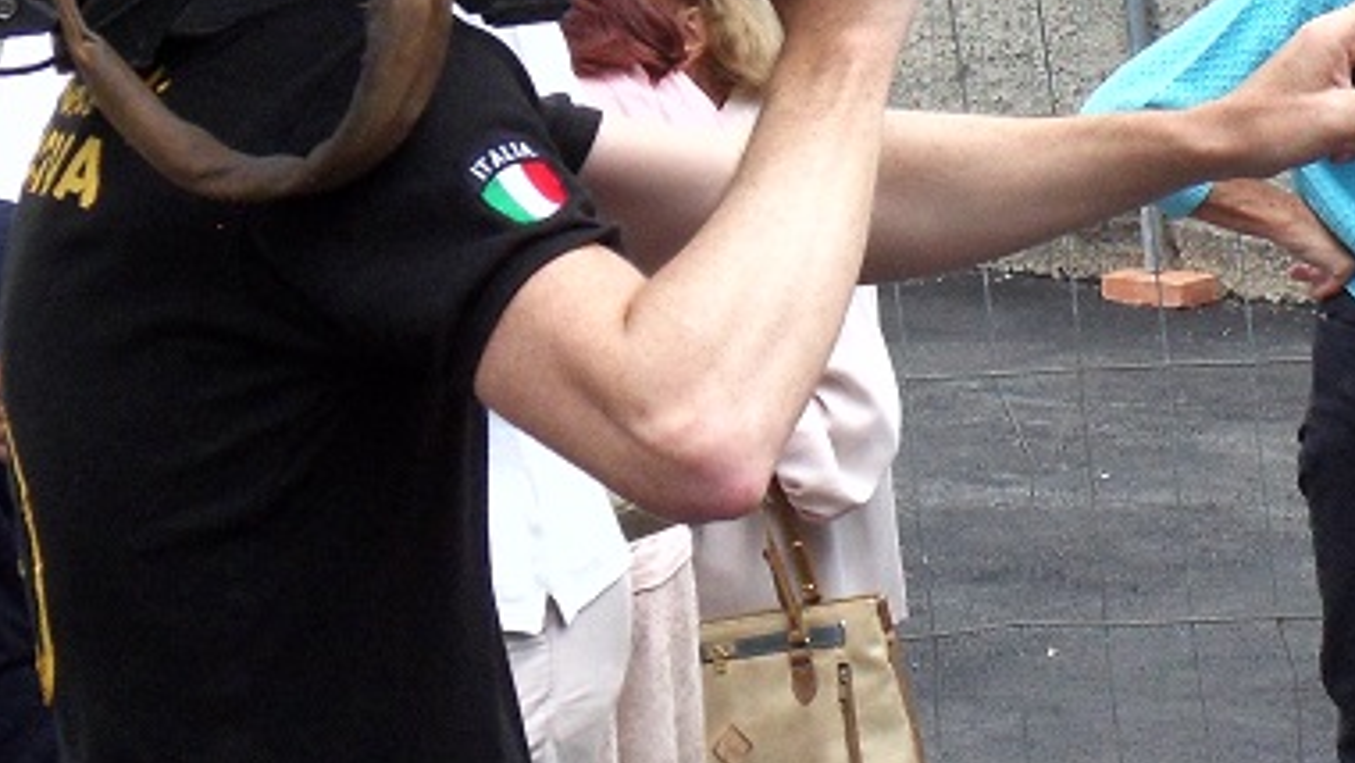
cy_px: 57
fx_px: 6325
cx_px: 1216
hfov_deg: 12.1
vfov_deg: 6.9
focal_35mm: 176
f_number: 4.8
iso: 200
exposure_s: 1/60
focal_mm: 10.5
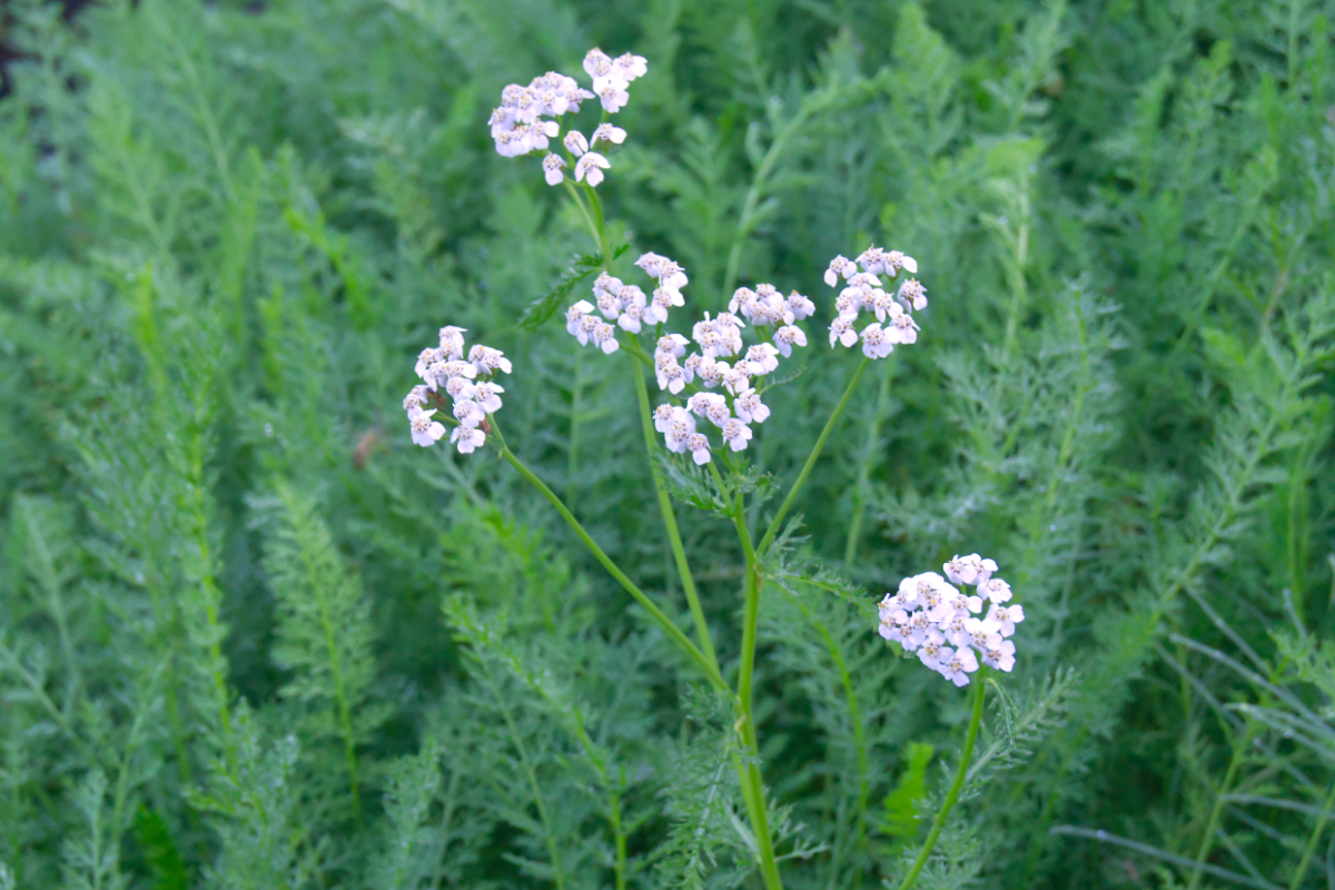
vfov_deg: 16.6
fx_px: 3059
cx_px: 668
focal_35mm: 82
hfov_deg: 24.6
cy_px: 445
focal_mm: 55
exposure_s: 1/100
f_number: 10
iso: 1600
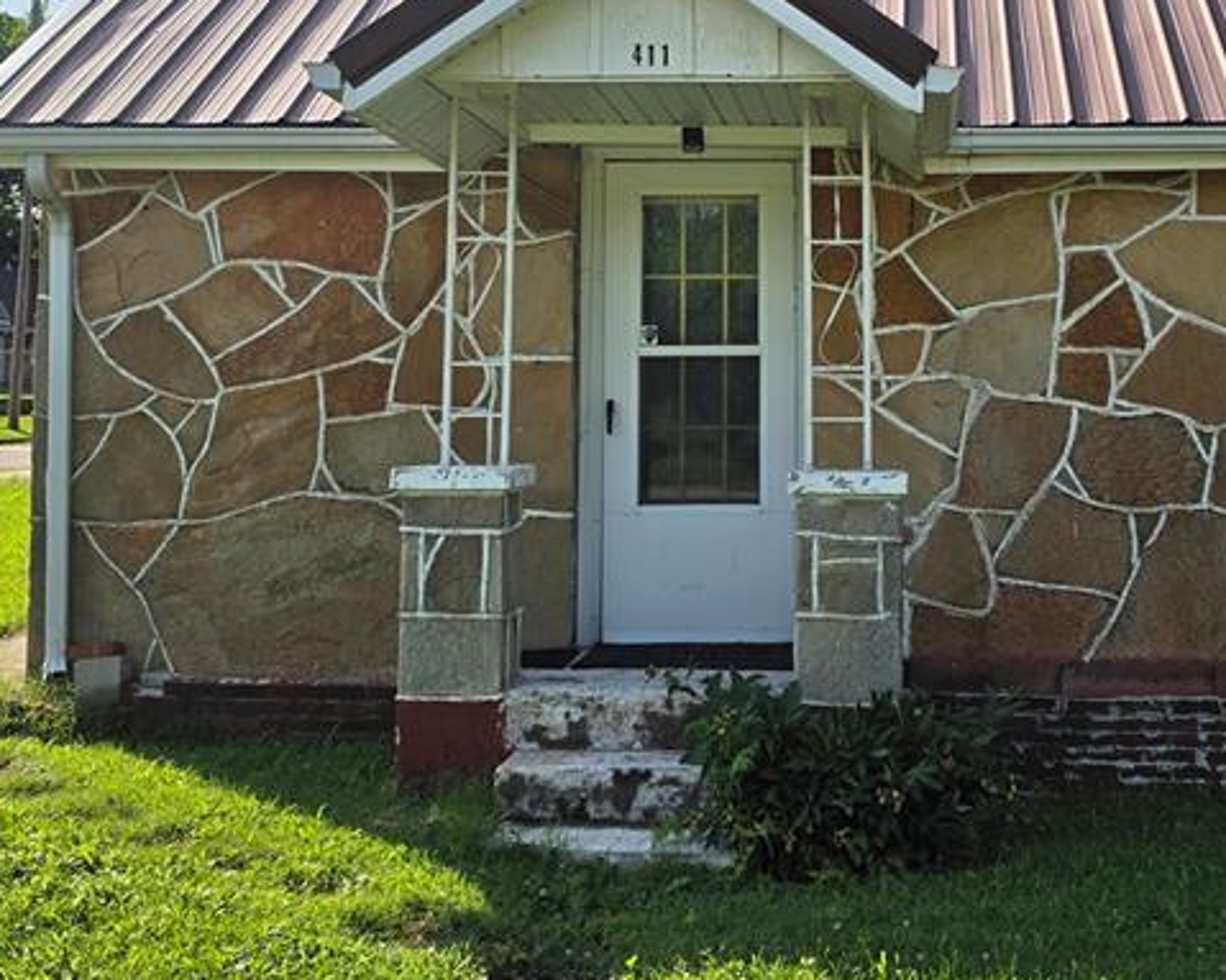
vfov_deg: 31.1
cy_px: 294
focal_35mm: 48
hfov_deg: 38.1
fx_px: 1741
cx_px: 870
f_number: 1.4
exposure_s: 1/7939
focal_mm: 6.5
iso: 40
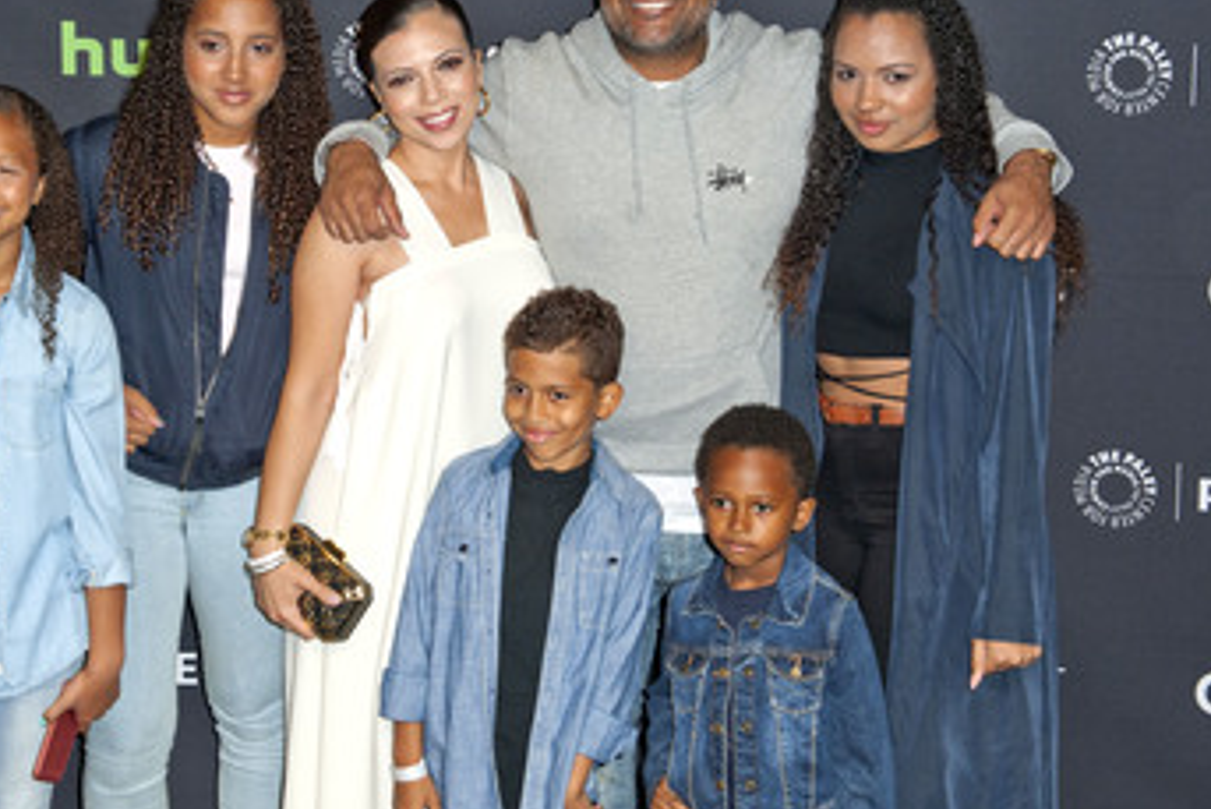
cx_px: 494
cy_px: 367
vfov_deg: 21.6
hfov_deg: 31.8
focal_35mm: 63
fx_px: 2120
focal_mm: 48
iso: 640
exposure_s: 1/320
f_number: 5.6
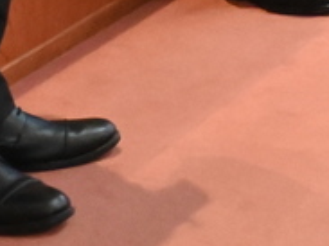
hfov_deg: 6.9
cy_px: -547
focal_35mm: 264
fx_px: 2509
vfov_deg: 5.2
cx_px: 920
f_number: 4.8
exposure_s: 1/160
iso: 9000
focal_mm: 31.5
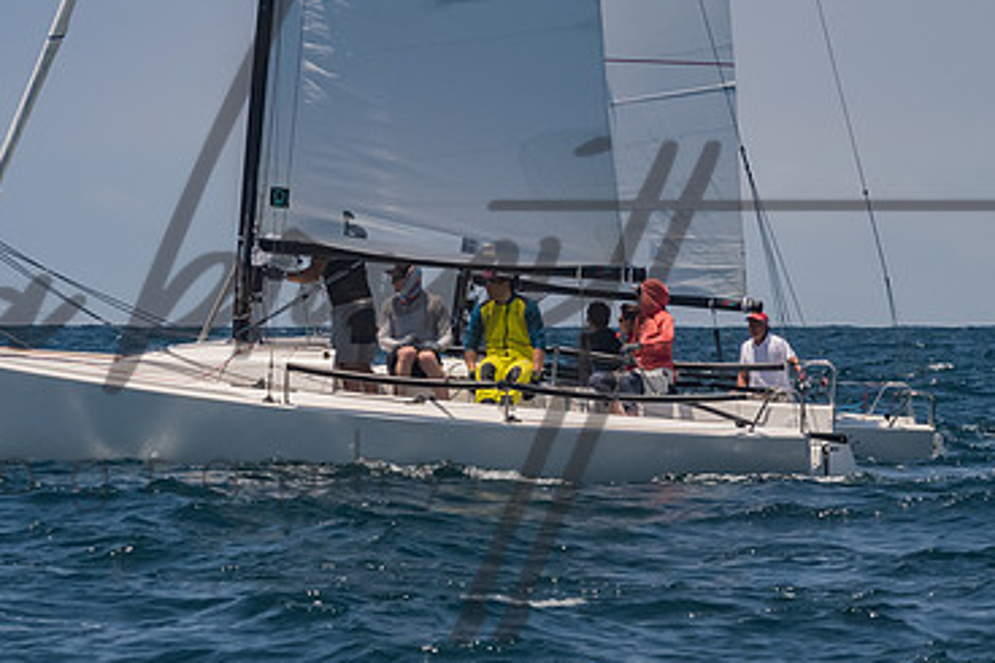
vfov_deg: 4.1
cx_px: 333
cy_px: 268
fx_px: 9254
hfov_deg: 6.2
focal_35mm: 335
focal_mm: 135
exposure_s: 1/1250
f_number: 14
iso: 640
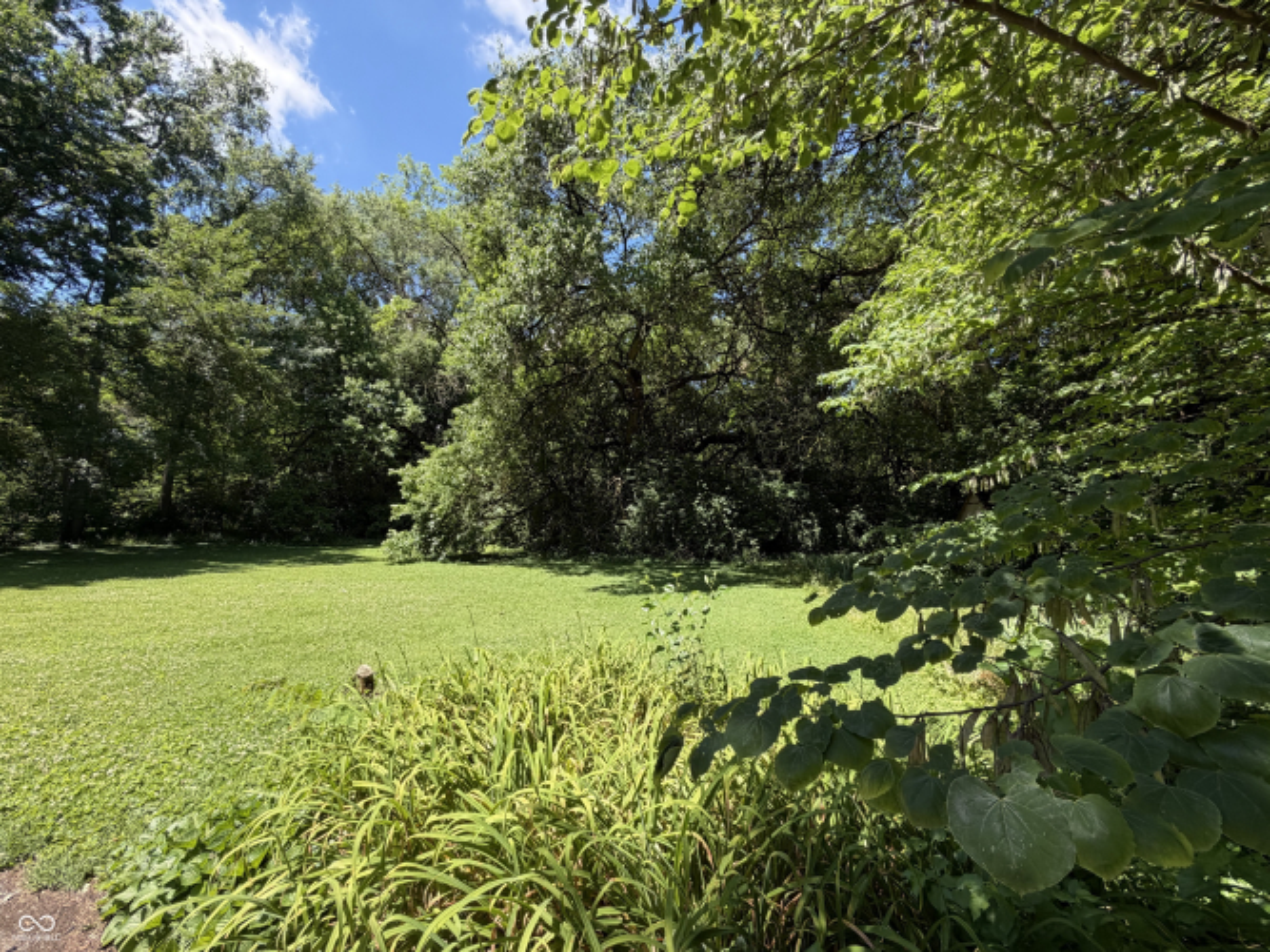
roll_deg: +0.5
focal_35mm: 14
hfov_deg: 102.1
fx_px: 514
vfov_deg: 85.7
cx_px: 635
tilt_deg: +4.1
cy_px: 476
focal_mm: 2.22
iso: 50
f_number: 2.2
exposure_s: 1/502
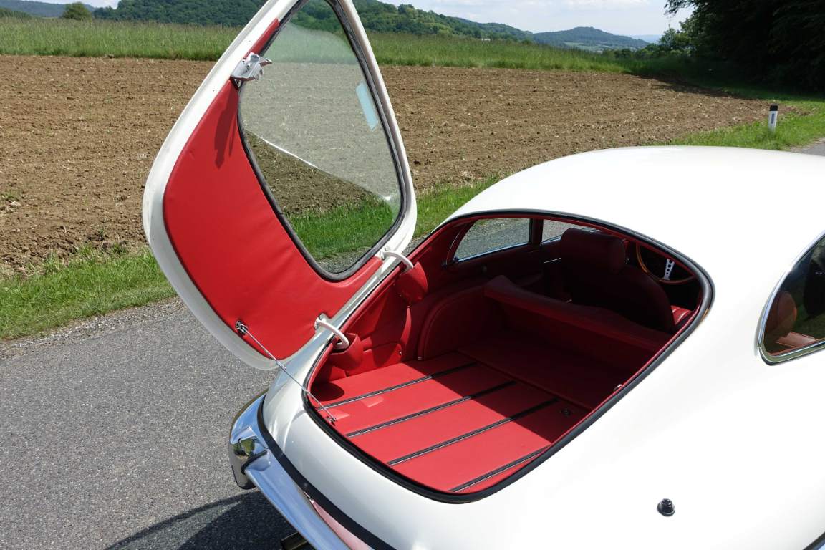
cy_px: 275
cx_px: 412
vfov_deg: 47.9
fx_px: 619
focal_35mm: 27
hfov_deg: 67.4
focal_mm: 9.75
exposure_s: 1/800
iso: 125
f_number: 5
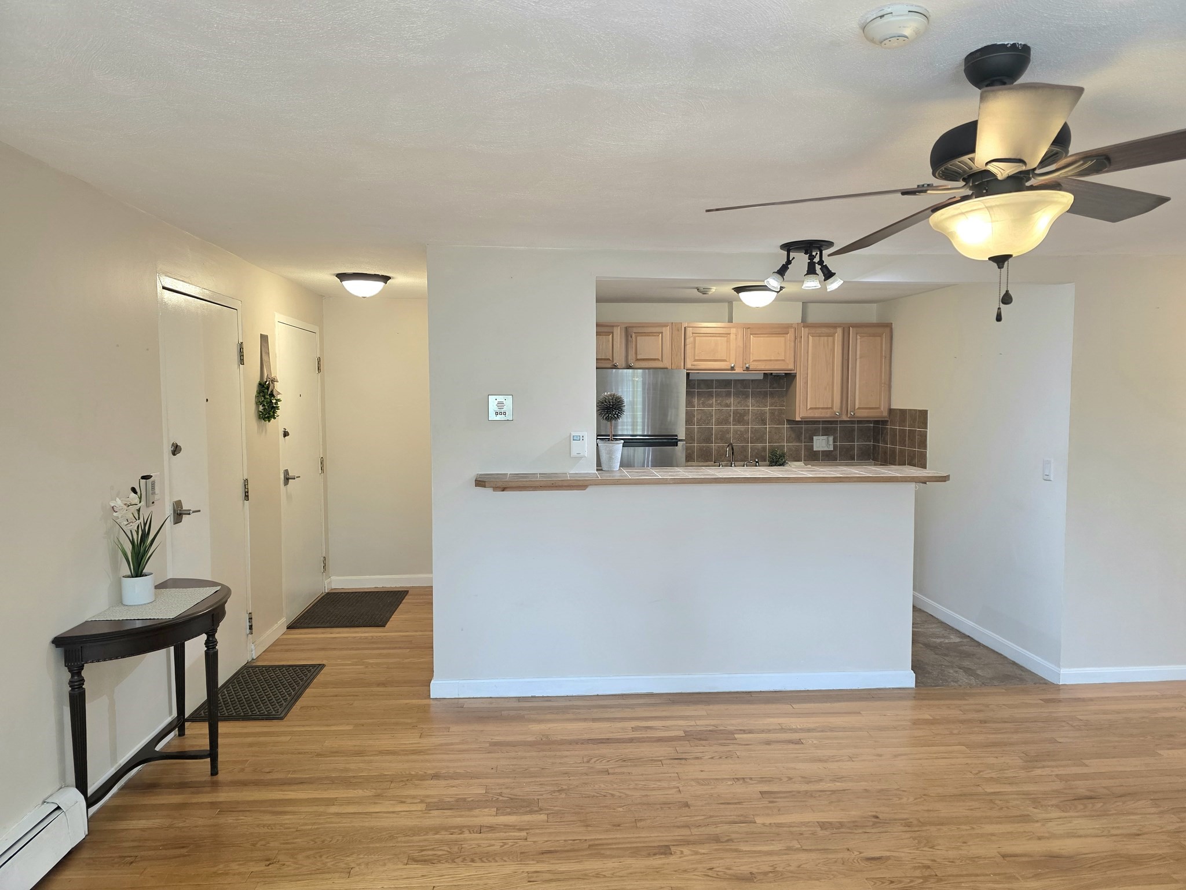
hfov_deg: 73.9
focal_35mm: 23
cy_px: 445
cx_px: 593
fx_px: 788
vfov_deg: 58.9
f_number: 1.7
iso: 200
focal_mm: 6.3
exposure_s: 1/120
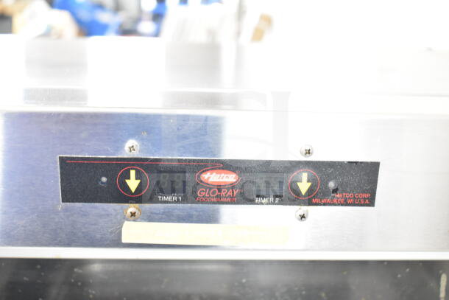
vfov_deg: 33.0
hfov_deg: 47.9
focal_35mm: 40
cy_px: 150
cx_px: 224
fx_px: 505
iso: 1600
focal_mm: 27
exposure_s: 1/40
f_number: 4
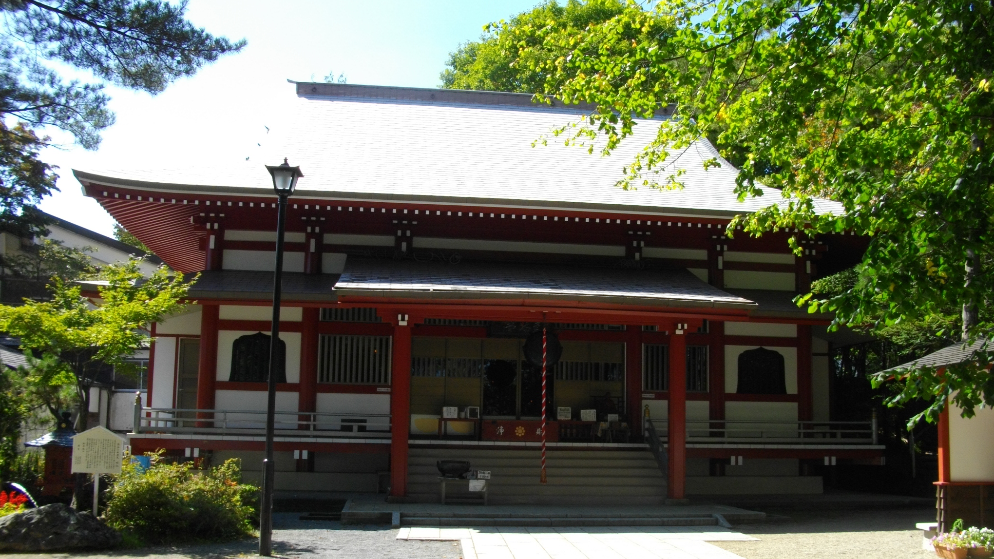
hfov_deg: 56.6
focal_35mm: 35
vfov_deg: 33.7
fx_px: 922
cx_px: 497
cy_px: 313
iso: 100
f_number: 5.5
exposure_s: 1/200
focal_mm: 5.7
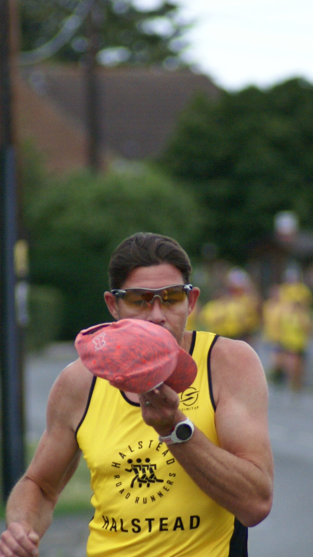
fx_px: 8369
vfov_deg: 3.8
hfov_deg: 2.1
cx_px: 182
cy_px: 389
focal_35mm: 567
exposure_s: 1/320
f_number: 5.6
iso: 800
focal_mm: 250
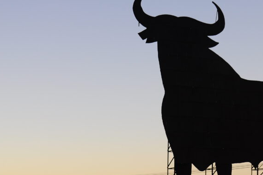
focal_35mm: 81
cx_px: 196
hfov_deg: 24.8
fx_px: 591
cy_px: 106
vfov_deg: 16.8
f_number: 4.8
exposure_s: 1/90
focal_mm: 30
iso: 200
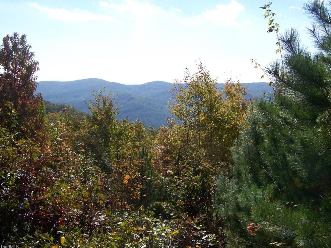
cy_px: 123
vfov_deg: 36.8
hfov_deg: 47.9
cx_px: 165
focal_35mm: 39
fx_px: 373
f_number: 4
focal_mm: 6.3
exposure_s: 1/640
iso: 64
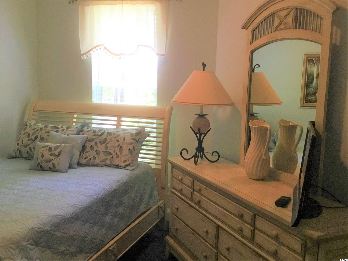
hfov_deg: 58.3
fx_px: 312
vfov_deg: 45.5
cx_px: 174
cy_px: 130
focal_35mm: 31
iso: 125
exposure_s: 1/30
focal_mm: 3.3
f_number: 2.4
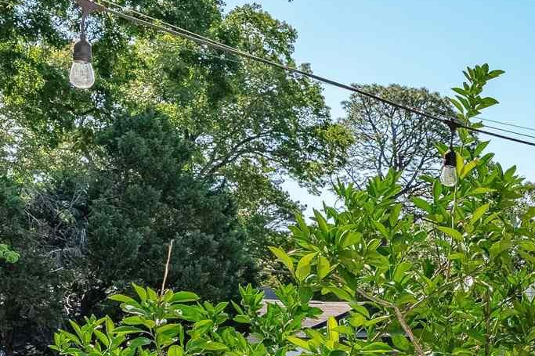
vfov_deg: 18.5
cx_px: 777
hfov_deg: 23.2
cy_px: 333
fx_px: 1070
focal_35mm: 72
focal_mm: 16
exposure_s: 1/8000
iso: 500
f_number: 7.1
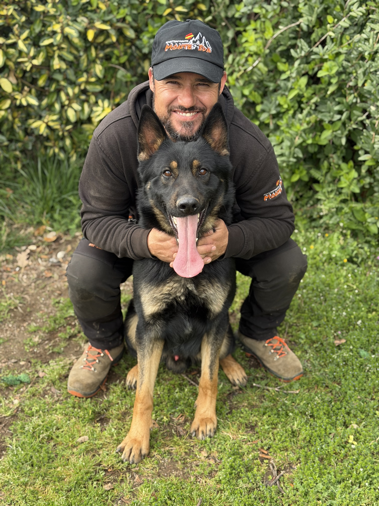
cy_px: 253
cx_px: 190
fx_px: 701
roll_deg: -0.2
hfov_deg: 30.3
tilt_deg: -24.4
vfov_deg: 39.7
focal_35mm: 48
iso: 64
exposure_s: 1/794
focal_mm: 6.76
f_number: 1.78
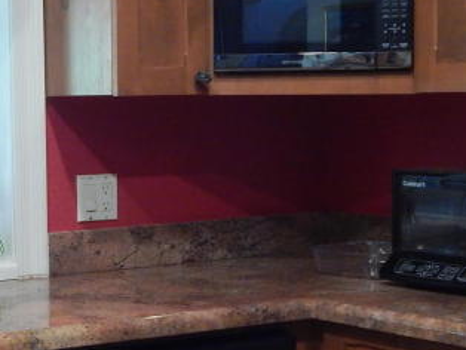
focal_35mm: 101
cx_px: 36
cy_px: 197
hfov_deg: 19.1
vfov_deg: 14.7
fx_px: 1361
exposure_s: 1/20
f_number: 3.2
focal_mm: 5.6
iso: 400
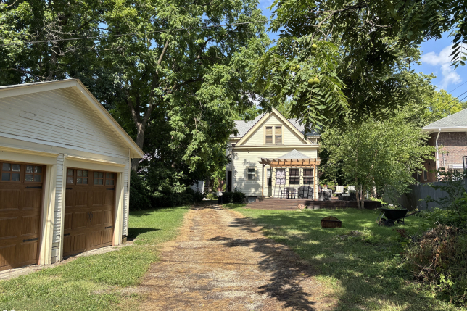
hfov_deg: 65.5
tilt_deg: +6.5
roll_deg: -1.1
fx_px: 363
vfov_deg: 46.3
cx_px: 237
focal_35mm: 28
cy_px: 143
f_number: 1.6
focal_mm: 5.96
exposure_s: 1/1279
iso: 50
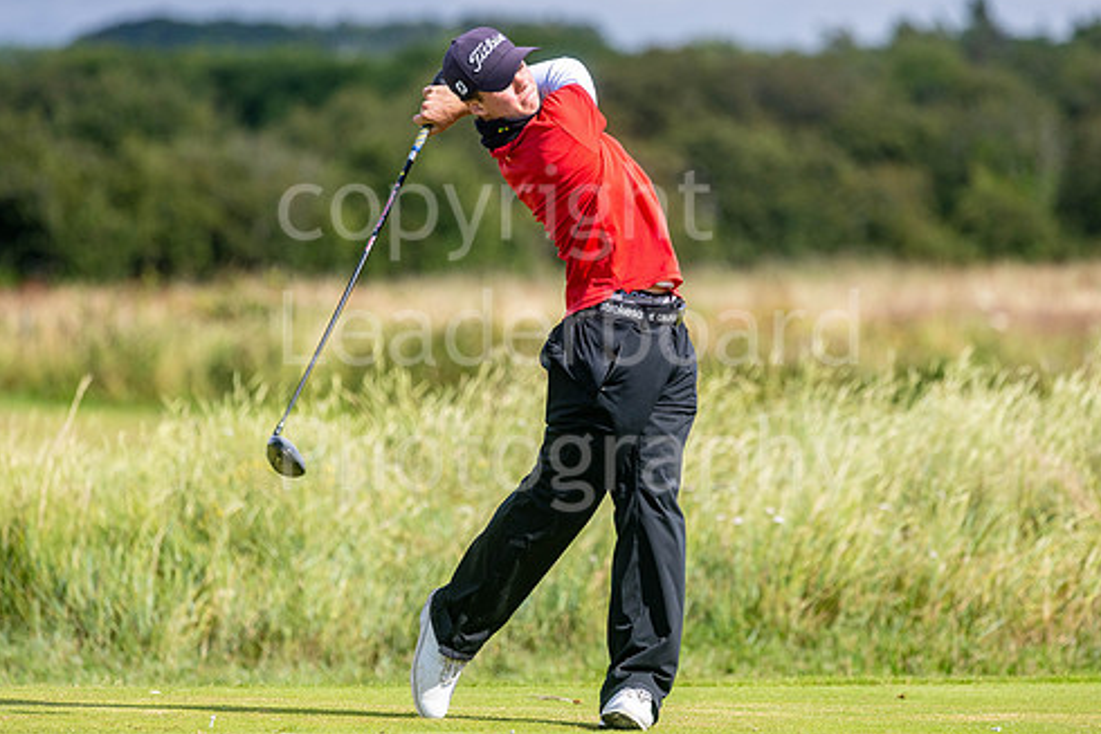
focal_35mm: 355
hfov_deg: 5.8
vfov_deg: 3.9
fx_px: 10860
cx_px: 573
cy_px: 349
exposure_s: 1/1250
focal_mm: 300
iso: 200
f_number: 5
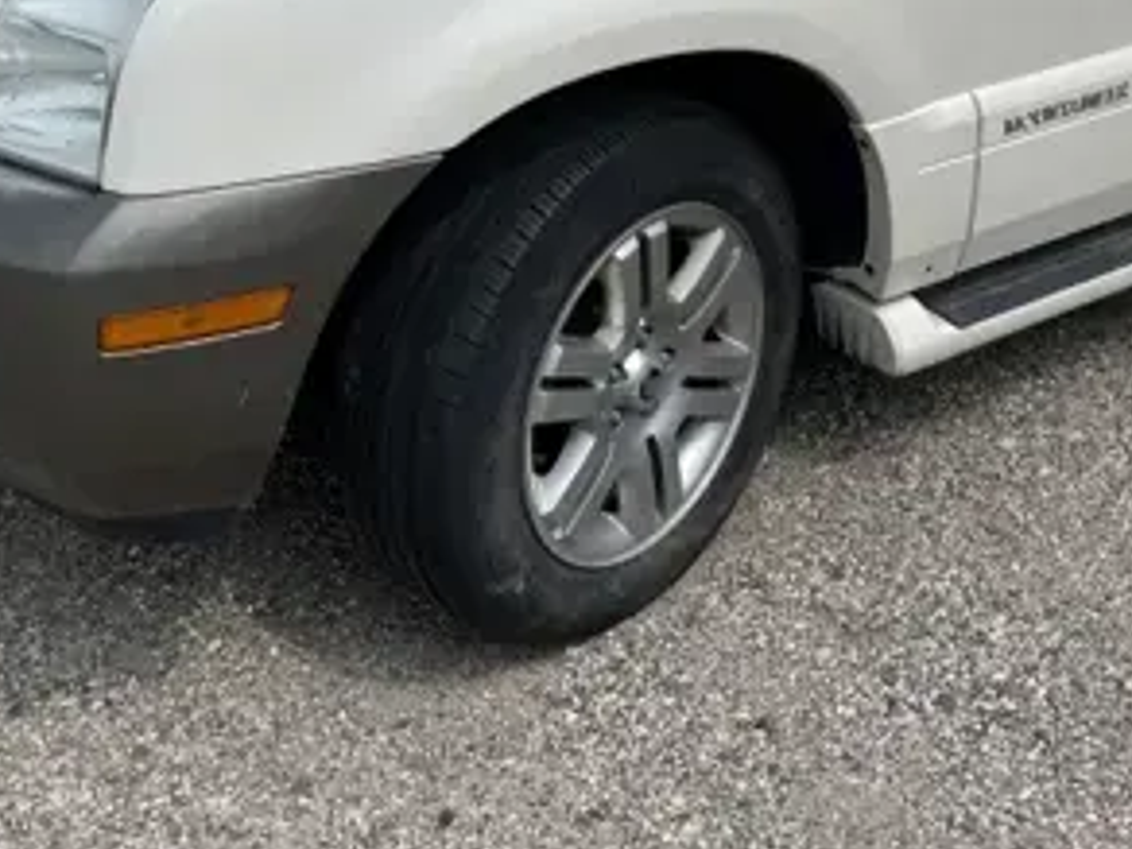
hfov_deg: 33.5
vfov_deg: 24.6
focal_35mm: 57
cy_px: 23
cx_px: 748
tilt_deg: -12.7
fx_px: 1864
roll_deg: +2.5
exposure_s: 1/5917
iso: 32
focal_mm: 5.1
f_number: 1.6
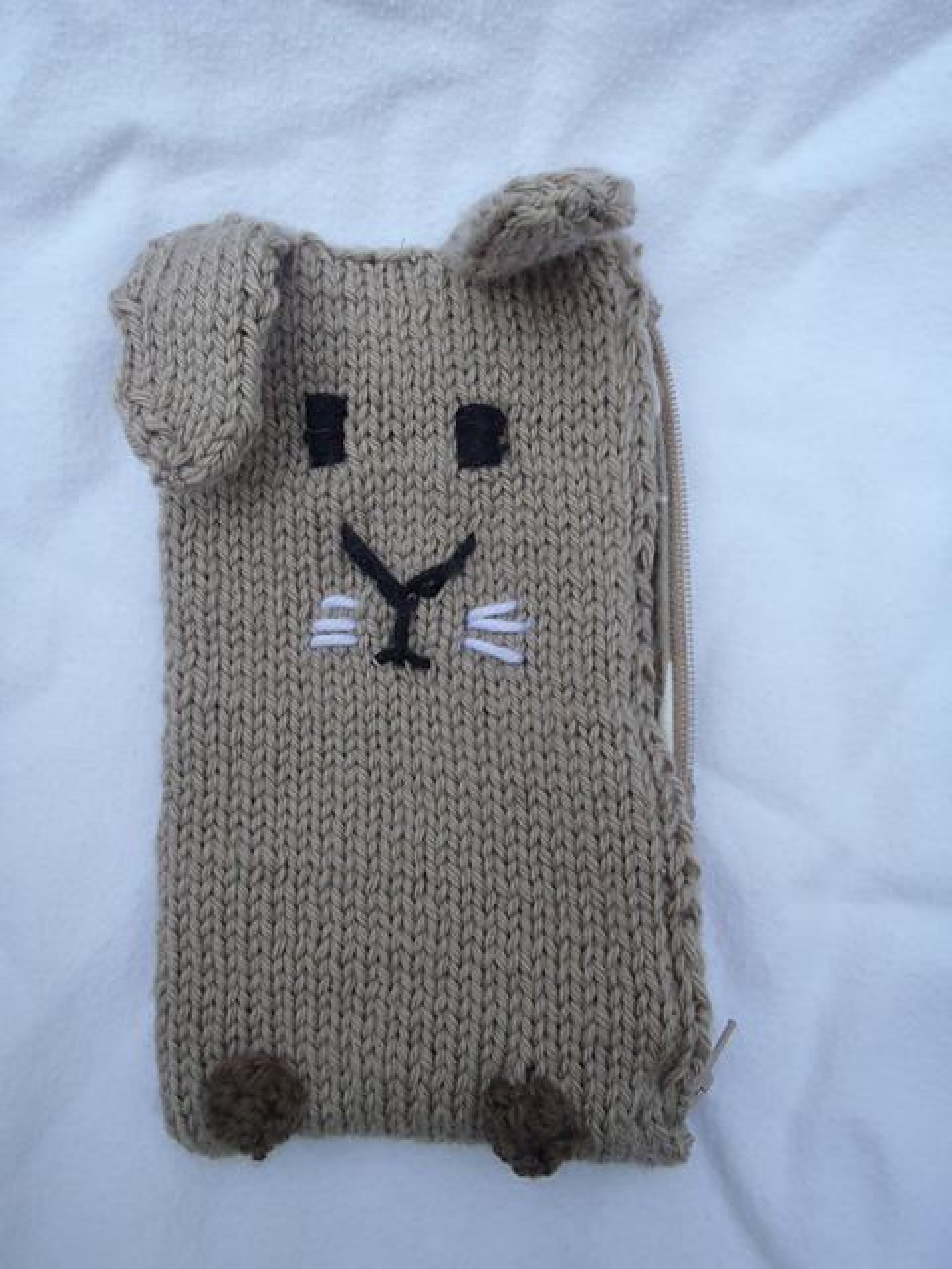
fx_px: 1027
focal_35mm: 28
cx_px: 476
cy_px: 634
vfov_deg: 63.4
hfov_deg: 49.7
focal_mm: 5
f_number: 3.9
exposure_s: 1/80
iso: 80
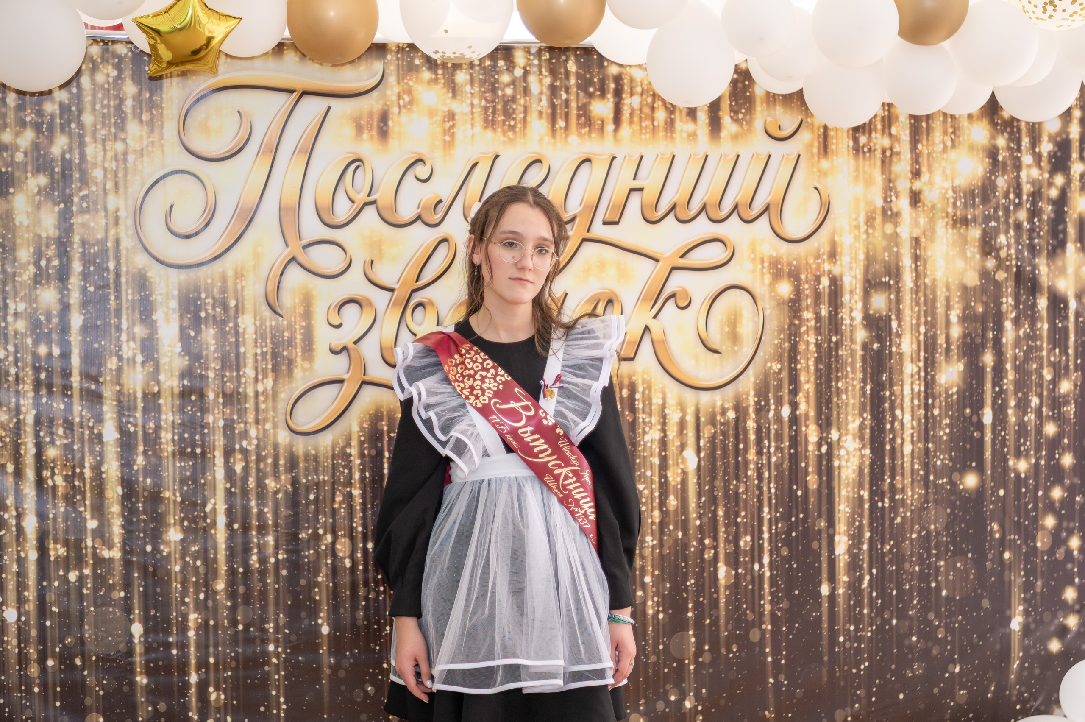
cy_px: 361
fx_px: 1834
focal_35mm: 61
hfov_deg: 33.0
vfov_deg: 22.3
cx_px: 550
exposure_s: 1/200
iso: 400
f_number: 2.8
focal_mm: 58
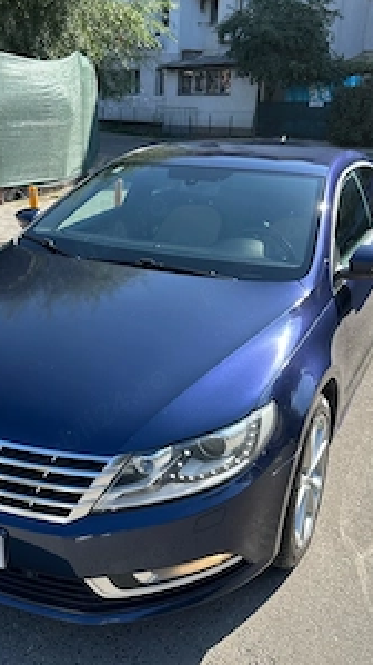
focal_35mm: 35
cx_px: 140
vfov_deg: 56.3
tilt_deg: -14.7
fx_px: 616
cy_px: 276
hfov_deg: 33.5
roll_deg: -2.2
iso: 80
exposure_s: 1/1357
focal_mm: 6.86
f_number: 1.78
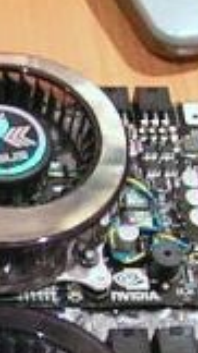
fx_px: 1149
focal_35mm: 123
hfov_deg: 9.4
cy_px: 296
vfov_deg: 17.3
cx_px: -161
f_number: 2.8
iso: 200
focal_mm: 5.8
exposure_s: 1/6
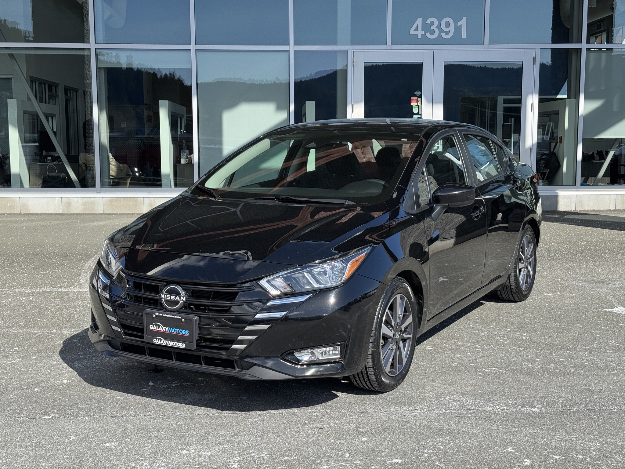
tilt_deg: -6.5
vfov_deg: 30.3
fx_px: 867
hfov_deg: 39.7
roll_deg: -0.3
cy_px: 234
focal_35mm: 48
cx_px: 312
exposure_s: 1/2110
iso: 64
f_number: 1.78
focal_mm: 6.76
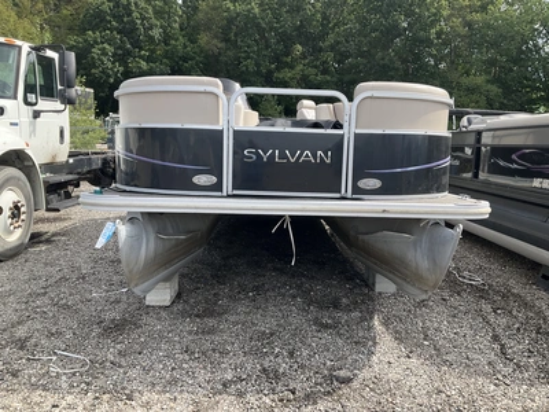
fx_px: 460
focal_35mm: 29
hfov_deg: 61.7
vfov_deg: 48.2
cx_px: 274
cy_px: 206
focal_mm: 3
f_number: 1.8
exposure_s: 1/586
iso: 25
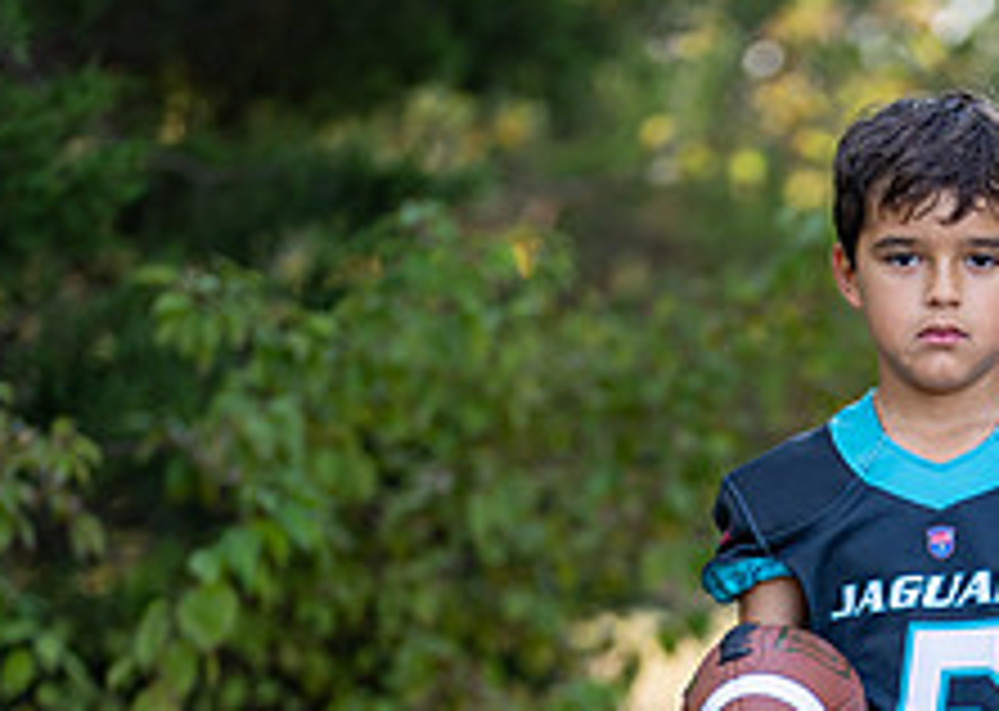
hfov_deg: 13.1
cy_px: 849
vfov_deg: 9.4
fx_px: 4279
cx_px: 1006
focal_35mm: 151
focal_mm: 50
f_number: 1.2
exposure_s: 1/800
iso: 100
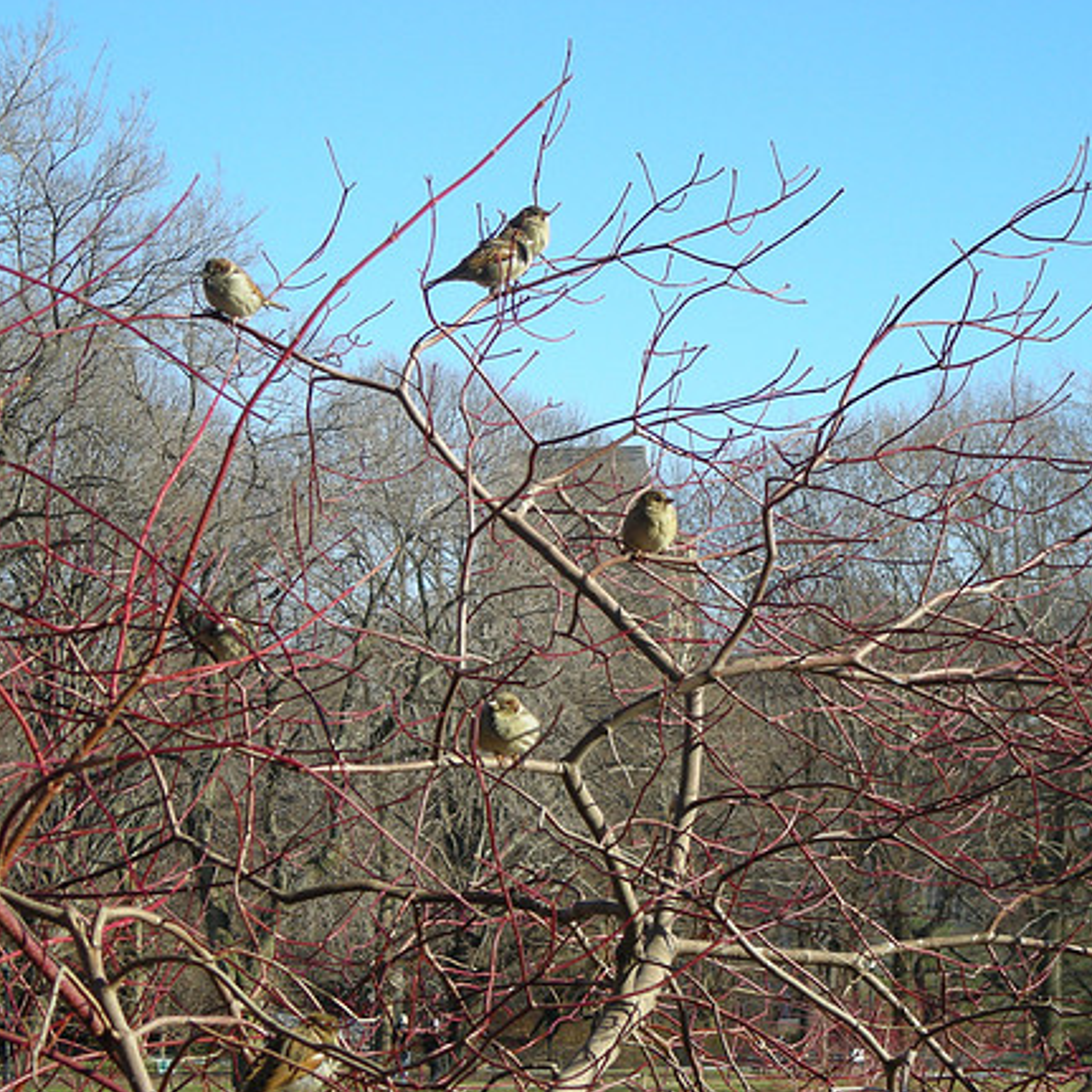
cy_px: 546
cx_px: 448
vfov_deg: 14.0
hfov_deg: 13.9
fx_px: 4461
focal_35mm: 125
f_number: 4.7
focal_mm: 17.1
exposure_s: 1/217
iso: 50
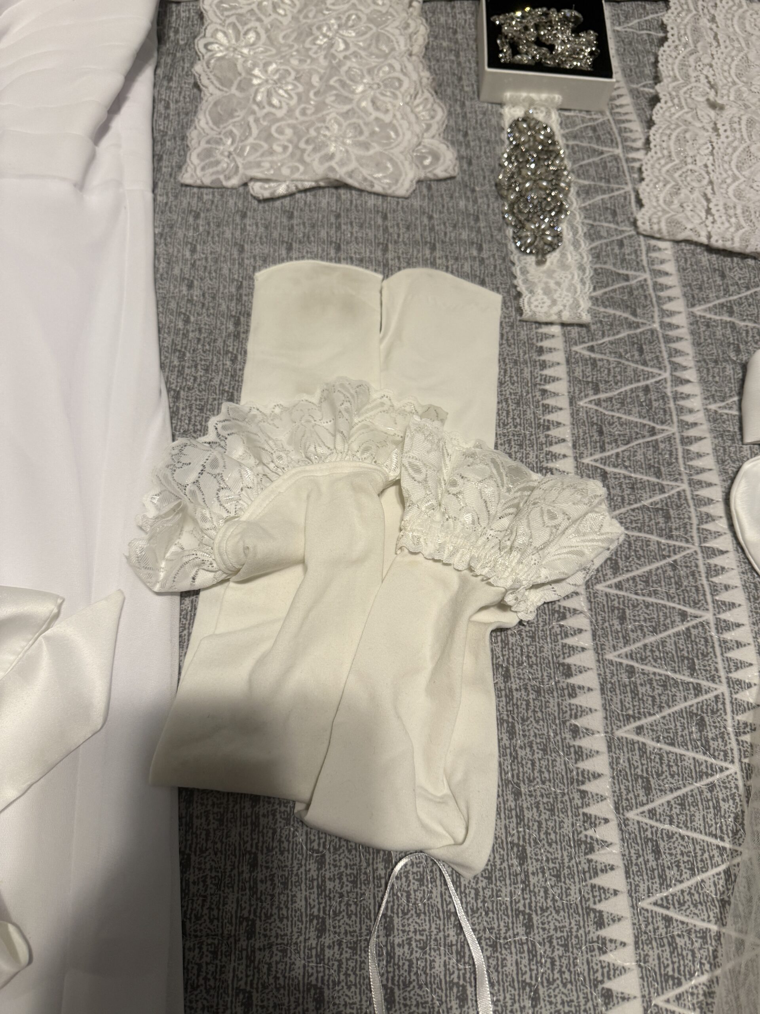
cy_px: 507
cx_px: 380
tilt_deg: -67.1
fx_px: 703
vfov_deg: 71.6
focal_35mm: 24
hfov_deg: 56.8
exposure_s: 1/60
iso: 125
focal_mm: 6.76
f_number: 1.78
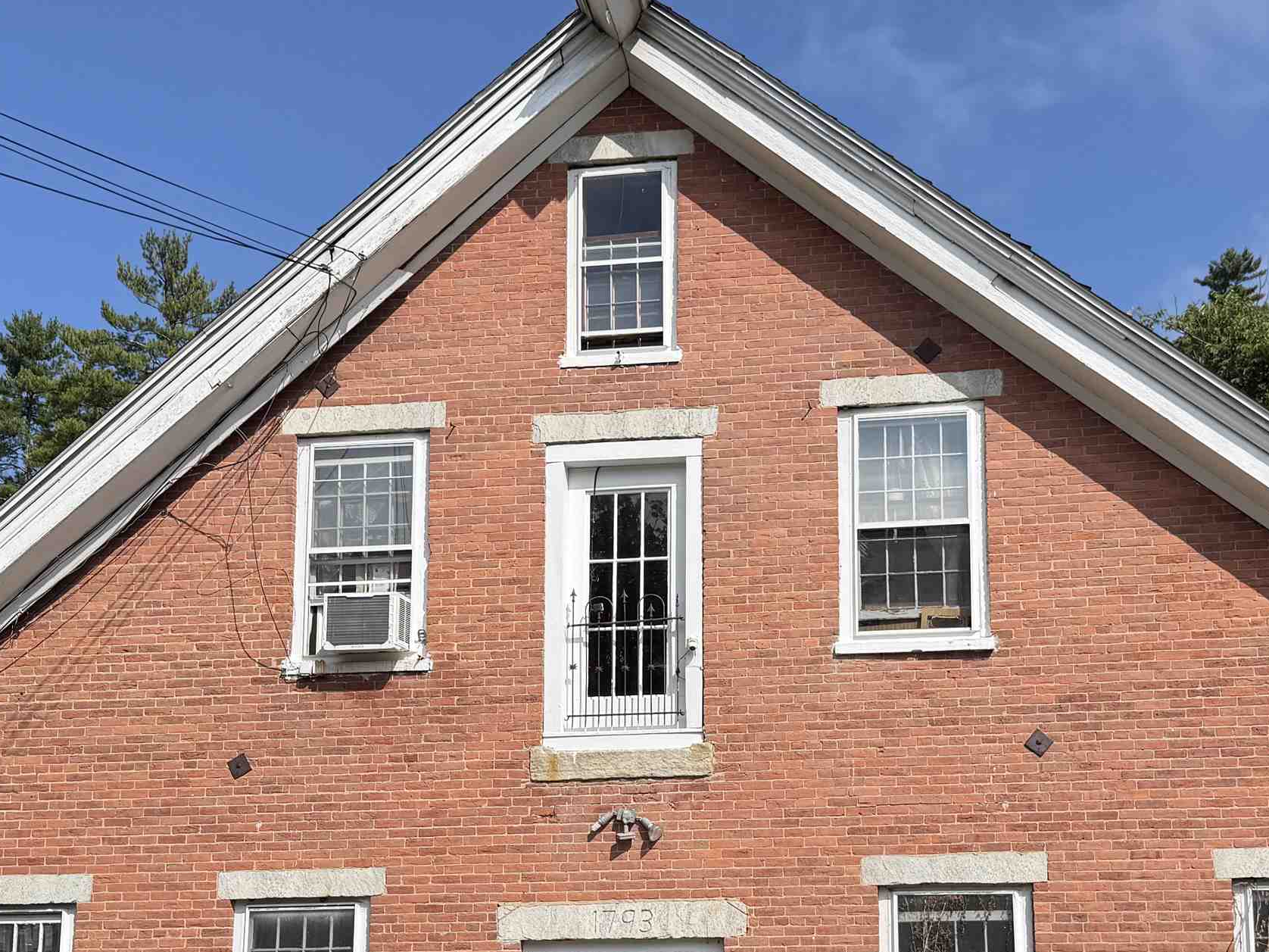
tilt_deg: +10.1
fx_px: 1613
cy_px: 721
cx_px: 733
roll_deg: +0.1
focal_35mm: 44
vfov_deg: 32.2
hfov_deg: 42.8
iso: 80
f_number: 1.78
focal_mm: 6.76
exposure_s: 1/5319
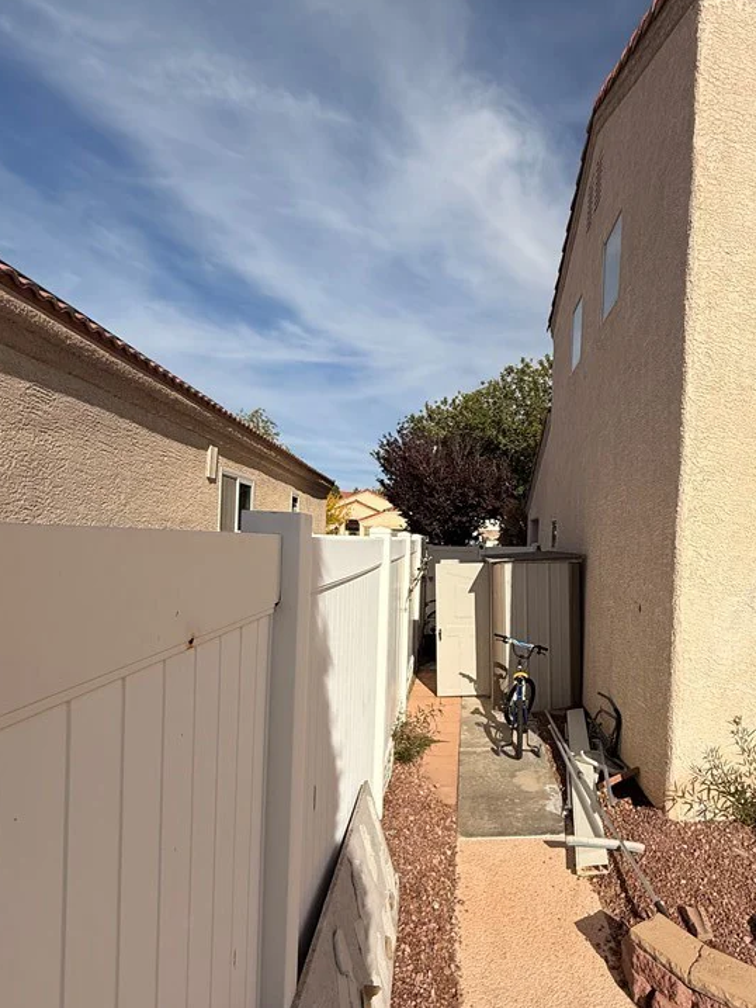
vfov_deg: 81.5
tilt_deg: +0.0
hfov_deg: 64.2
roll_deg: -2.4
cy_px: 554
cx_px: 509
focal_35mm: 20
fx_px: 582
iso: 50
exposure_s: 1/6173
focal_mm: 2.22
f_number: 2.2
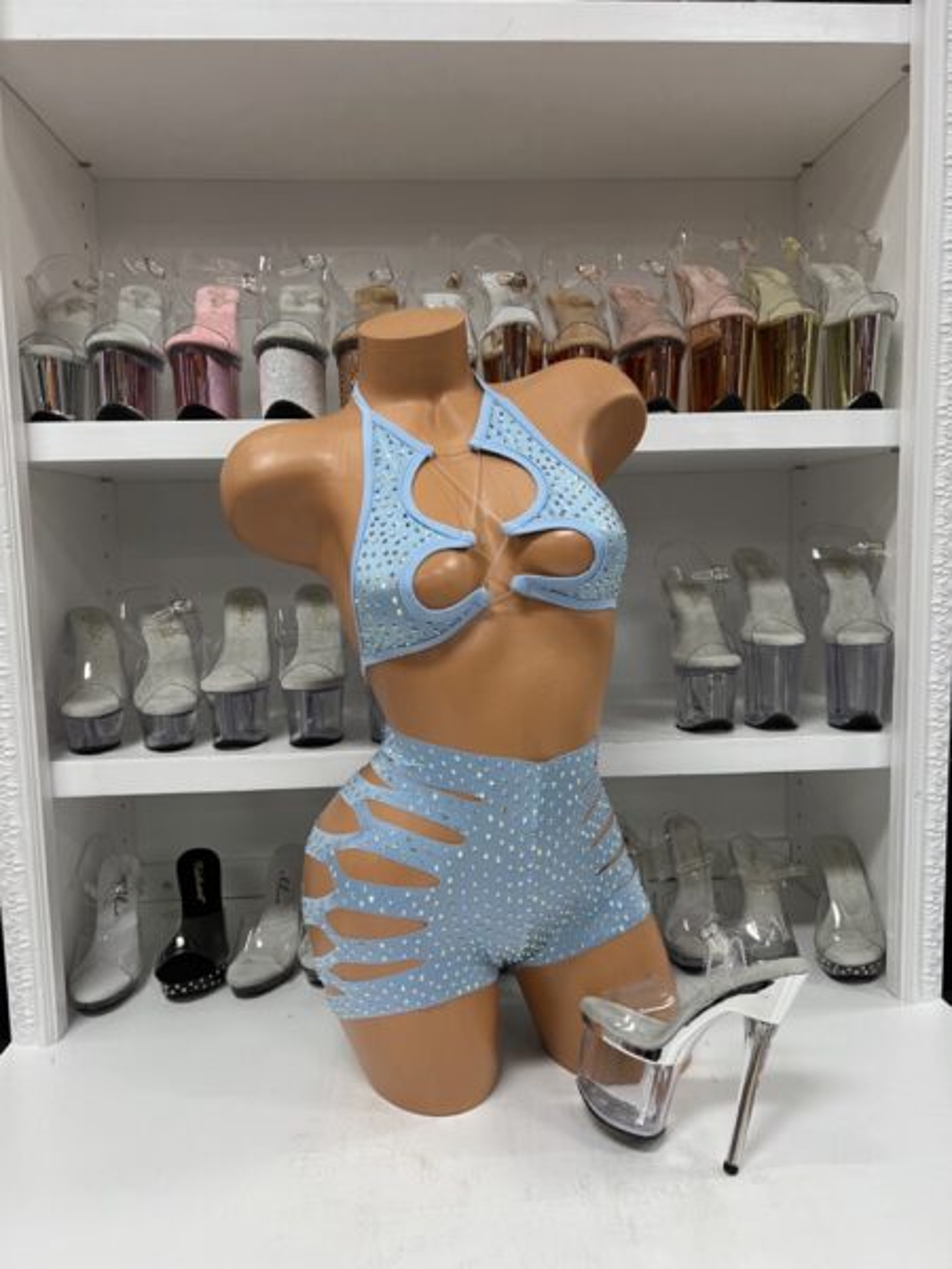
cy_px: 634
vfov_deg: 67.3
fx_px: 953
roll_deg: +2.2
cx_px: 476
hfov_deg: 53.1
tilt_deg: -5.5
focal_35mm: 26
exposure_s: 1/60
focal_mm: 5.7
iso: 100
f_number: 1.5
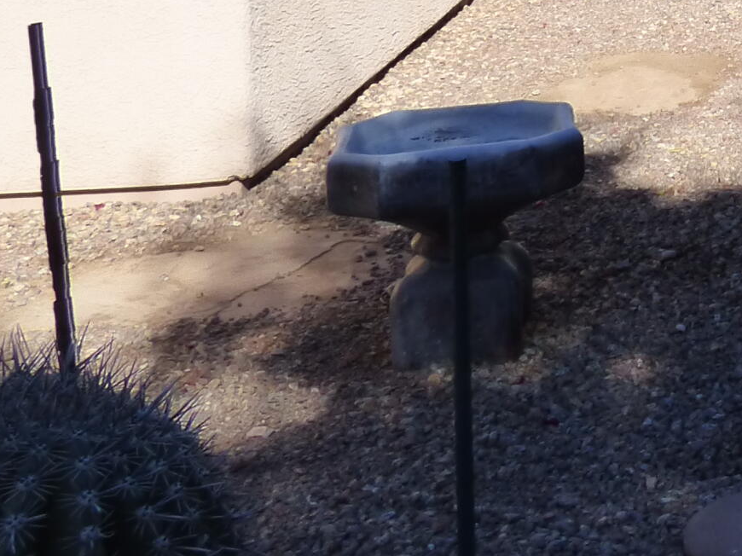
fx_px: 1479
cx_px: 1040
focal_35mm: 69
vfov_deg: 19.3
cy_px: -210
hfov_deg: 23.7
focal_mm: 3.58
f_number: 4.5
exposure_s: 1/800
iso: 200
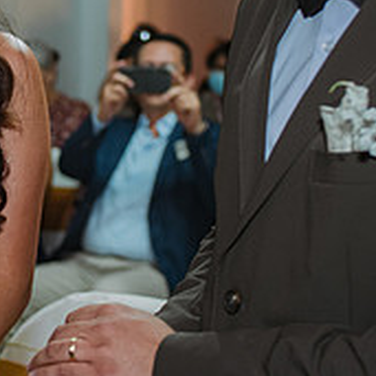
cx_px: 48
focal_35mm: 101
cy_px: 47
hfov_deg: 17.0
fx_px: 1241
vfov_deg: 17.0
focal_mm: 35
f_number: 2.8
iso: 1000
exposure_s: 1/125
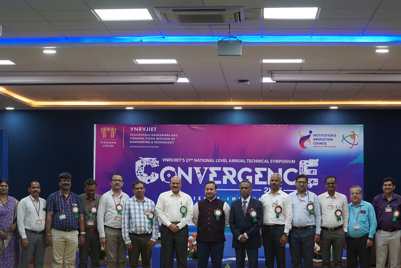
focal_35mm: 85
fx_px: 947
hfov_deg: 23.9
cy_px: 131
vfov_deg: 16.1
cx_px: 210
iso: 2000
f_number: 4
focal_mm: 70
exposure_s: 1/160
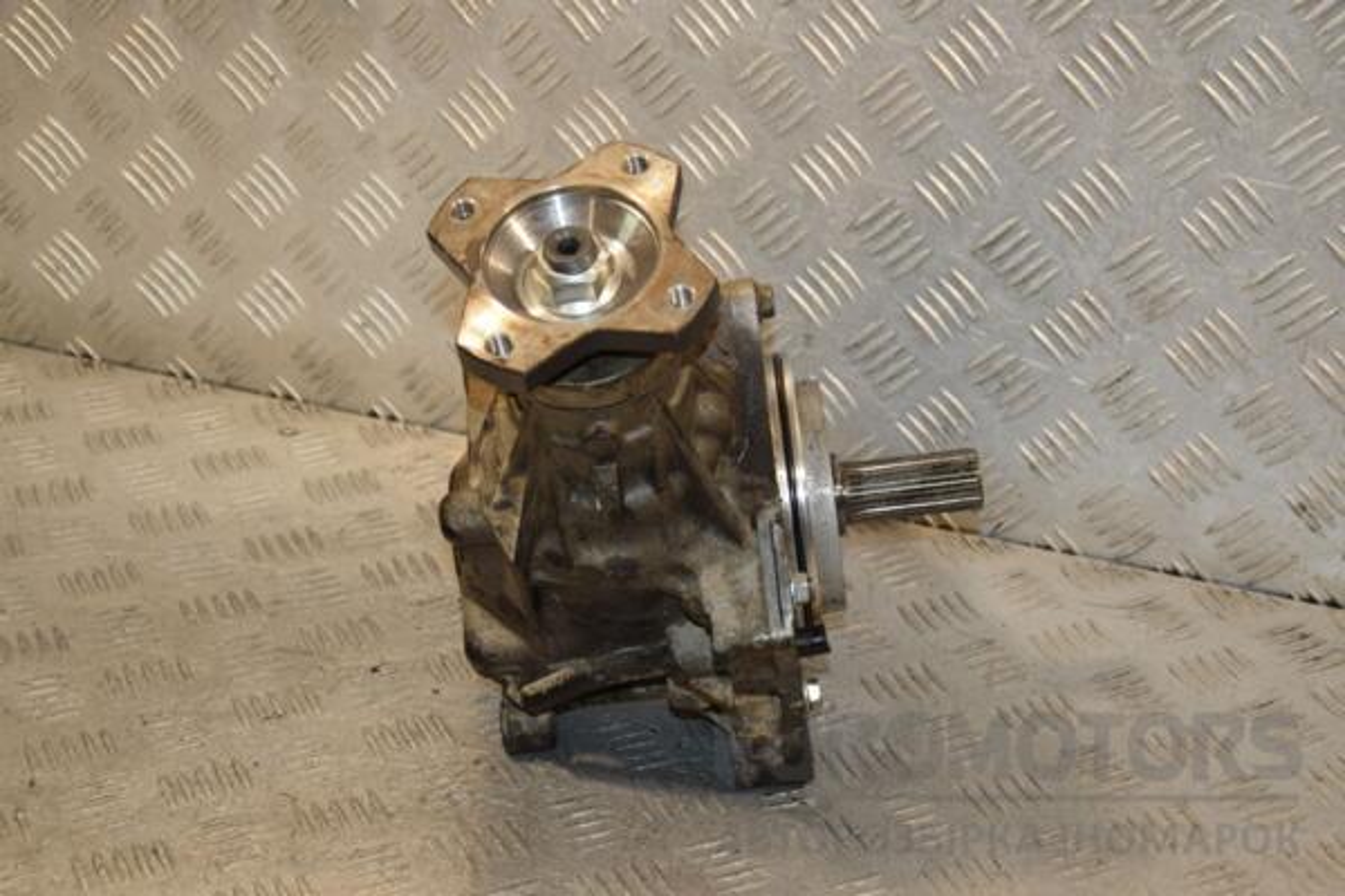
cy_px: 448
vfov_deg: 20.2
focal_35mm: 68
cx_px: 672
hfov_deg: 29.9
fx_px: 2522
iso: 800
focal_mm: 45
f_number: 5.6
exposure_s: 1/200
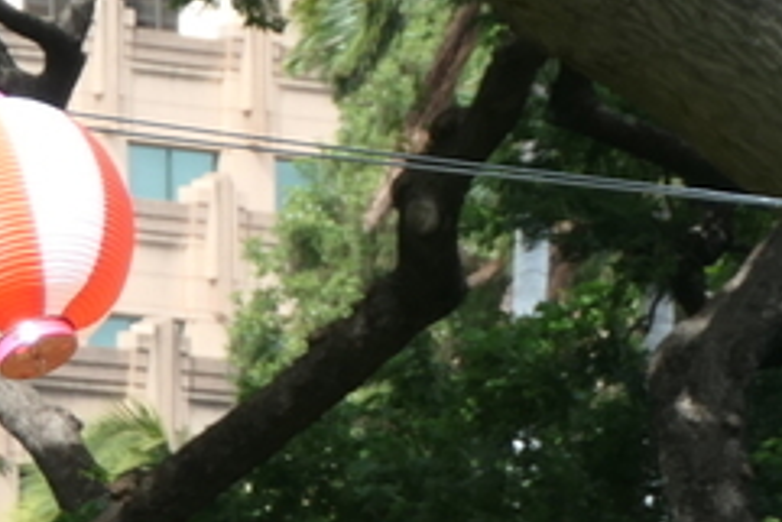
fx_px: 12997
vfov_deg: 2.3
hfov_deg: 3.4
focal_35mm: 598
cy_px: 263
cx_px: 905
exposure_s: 1/320
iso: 200
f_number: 5.5
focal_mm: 43.9
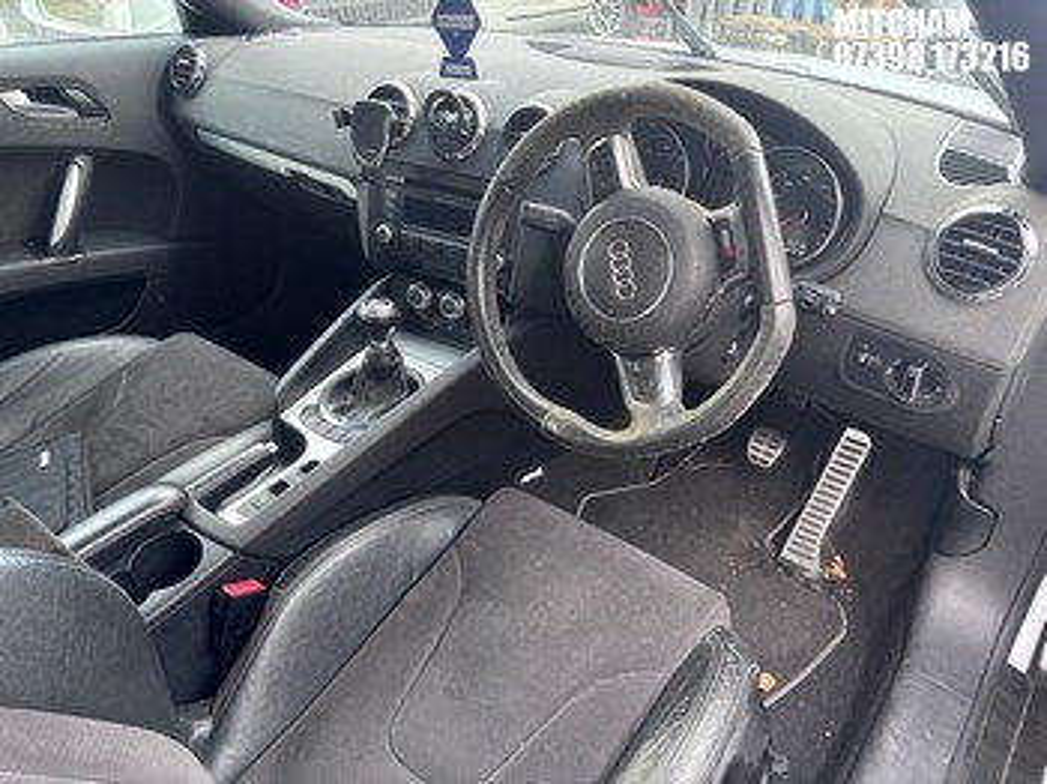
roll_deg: +1.4
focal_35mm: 26
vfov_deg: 53.0
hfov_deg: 67.3
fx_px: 786
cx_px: 524
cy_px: 392
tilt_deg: -31.4
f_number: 1.6
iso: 125
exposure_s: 1/96
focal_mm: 5.96
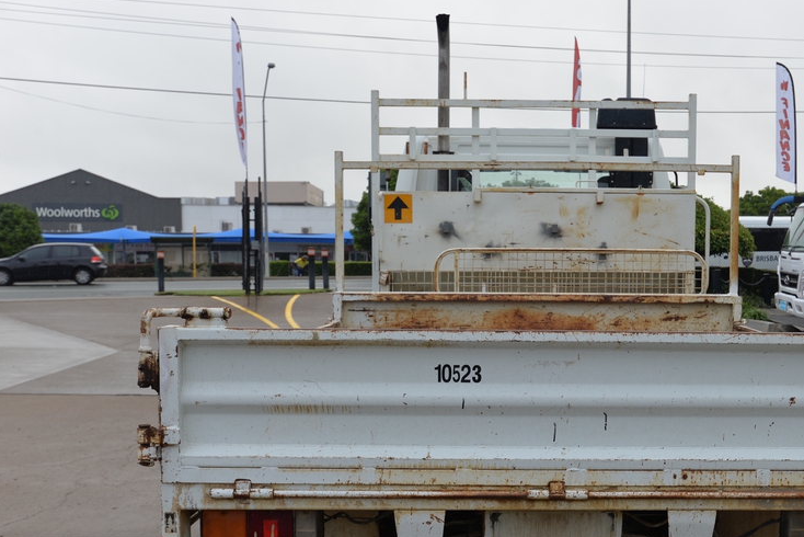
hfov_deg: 39.7
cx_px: 560
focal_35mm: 49
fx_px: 1095
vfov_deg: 27.4
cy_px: 355
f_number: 8
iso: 160
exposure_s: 1/250
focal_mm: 35
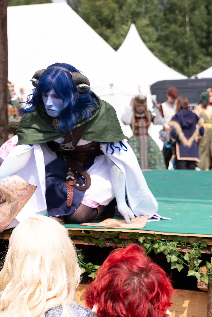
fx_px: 936
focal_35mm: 106
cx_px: 37
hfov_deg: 12.8
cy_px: 154
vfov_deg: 19.3
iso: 160
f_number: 3.2
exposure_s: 1/1600
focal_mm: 36.5
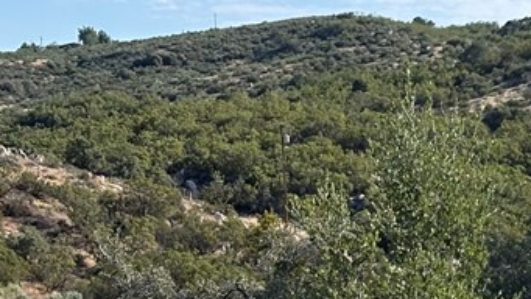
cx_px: 693
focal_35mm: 170
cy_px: 330
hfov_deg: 12.3
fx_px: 2394
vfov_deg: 7.1
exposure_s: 1/2451
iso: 50
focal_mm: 5.96
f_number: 1.6
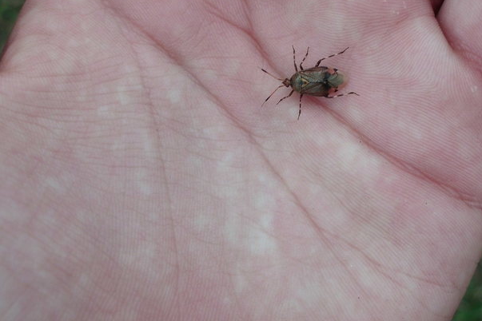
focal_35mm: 53
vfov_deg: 25.2
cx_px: 302
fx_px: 710
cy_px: 72
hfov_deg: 37.3
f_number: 7.3
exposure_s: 1/125
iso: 64
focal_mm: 6.3
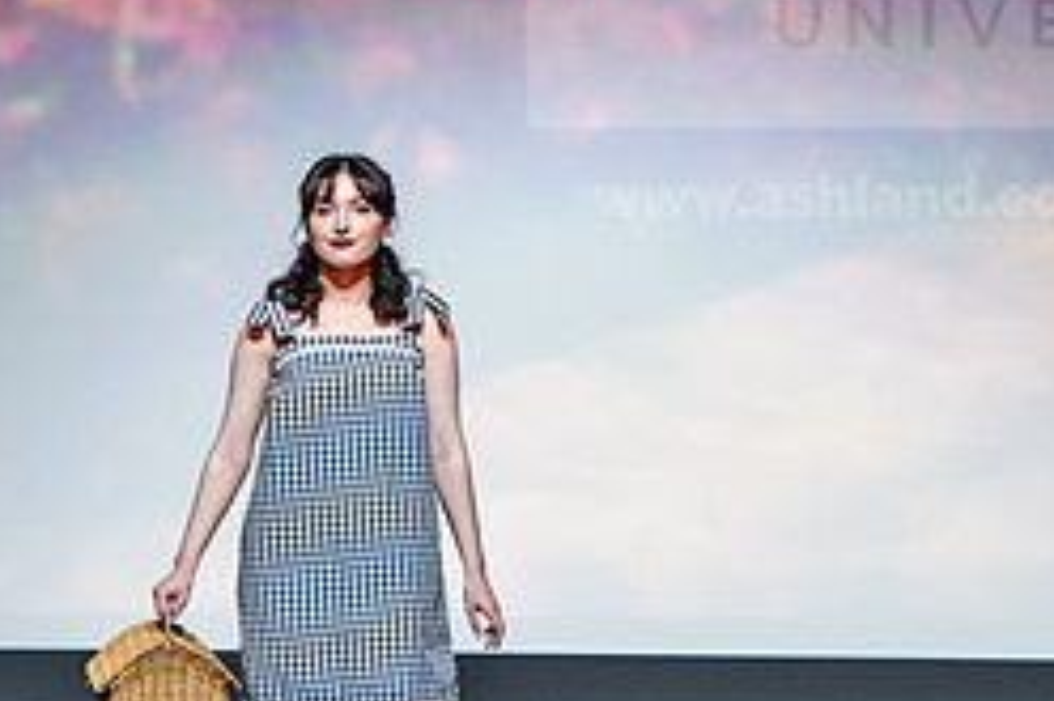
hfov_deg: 6.3
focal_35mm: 328
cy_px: 287
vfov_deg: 4.2
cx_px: 400
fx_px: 9596
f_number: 3.5
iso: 2500
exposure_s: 1/250
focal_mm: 140
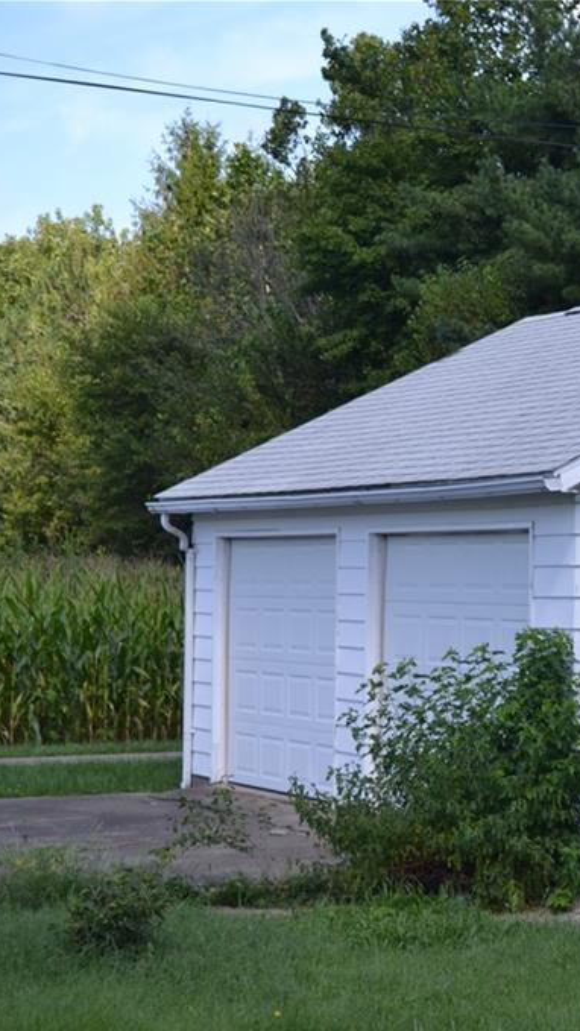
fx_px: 2460
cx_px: 745
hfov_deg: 13.0
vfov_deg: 23.7
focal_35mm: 90
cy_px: 516
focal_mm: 38
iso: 100
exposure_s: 1/200
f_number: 7.1
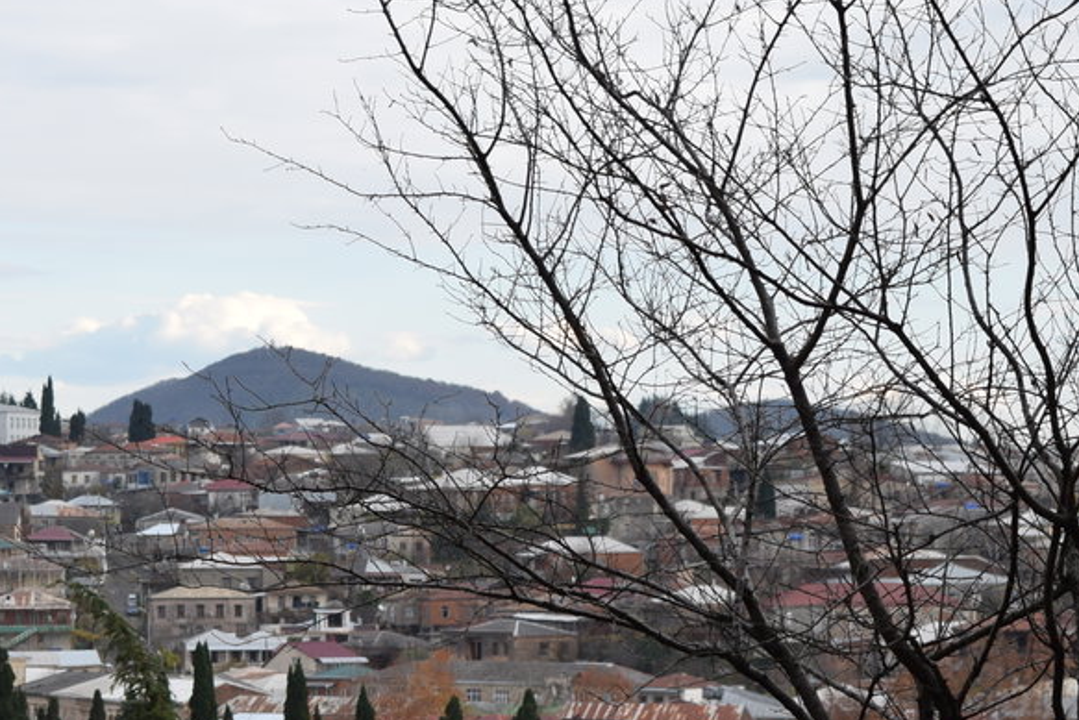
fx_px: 4257
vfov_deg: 9.6
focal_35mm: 142
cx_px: 85
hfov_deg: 14.3
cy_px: 569
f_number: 8
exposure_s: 1/250
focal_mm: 46
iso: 250
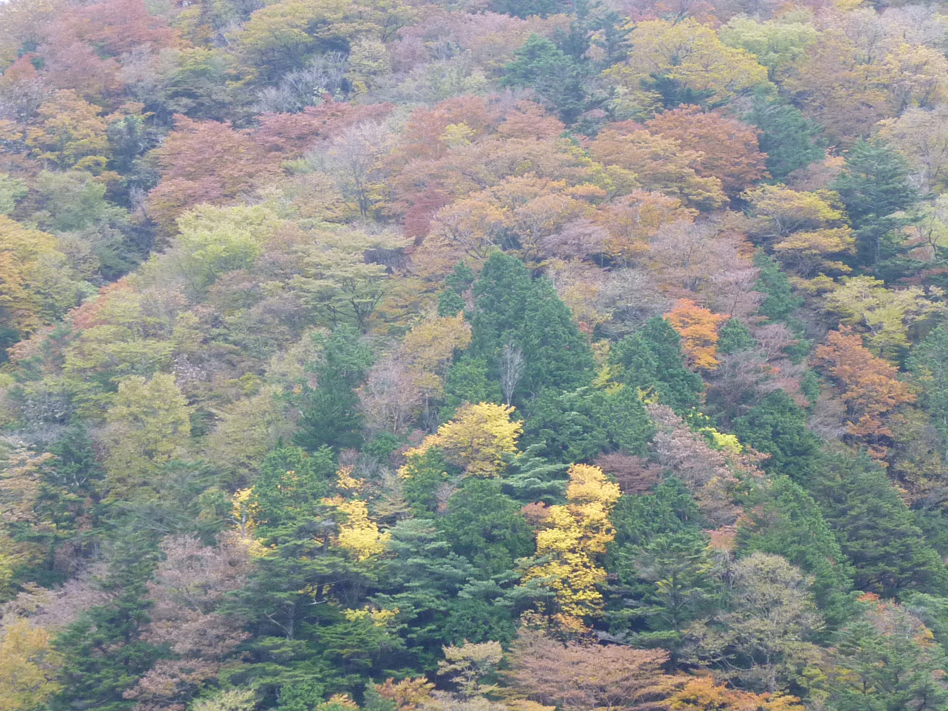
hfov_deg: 16.3
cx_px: 474
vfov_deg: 12.2
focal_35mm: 121
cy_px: 356
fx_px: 3314
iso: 200
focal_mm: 11
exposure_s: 1/40
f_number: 4.1
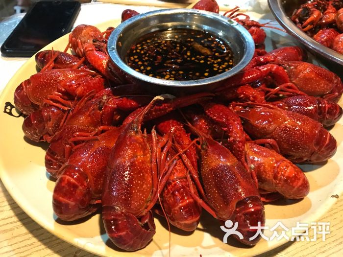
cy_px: 128
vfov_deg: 49.7
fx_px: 277
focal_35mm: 28
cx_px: 172
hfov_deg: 63.4
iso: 100
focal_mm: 3.99
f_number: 1.8
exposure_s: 1/5
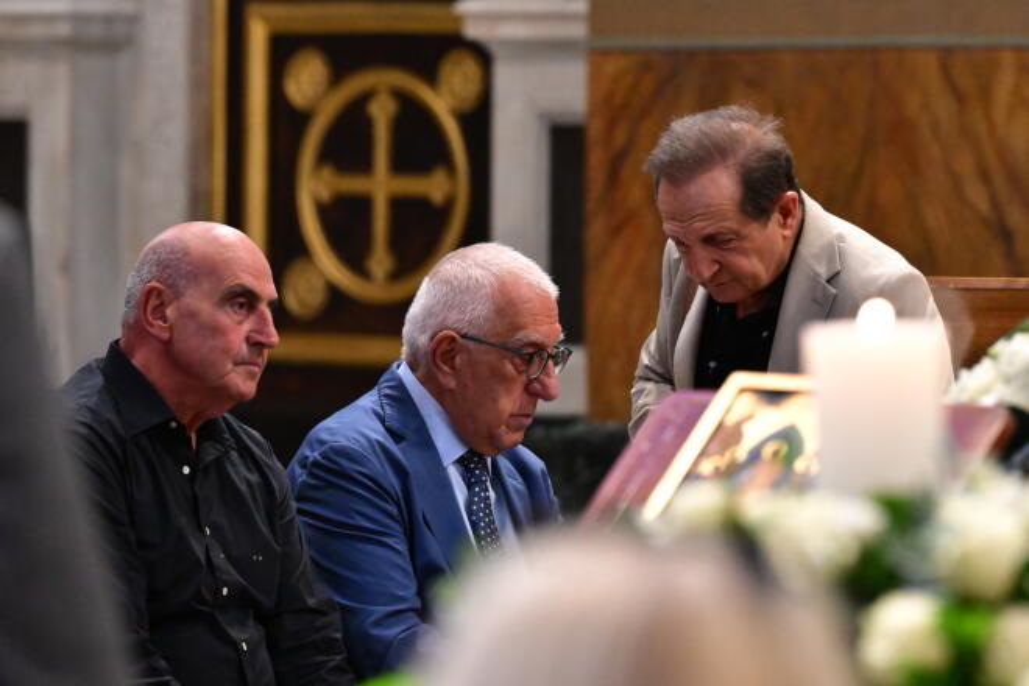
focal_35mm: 300
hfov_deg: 6.9
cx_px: 514
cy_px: 343
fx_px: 8574
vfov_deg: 4.6
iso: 8000
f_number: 4.5
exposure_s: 1/200
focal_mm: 200
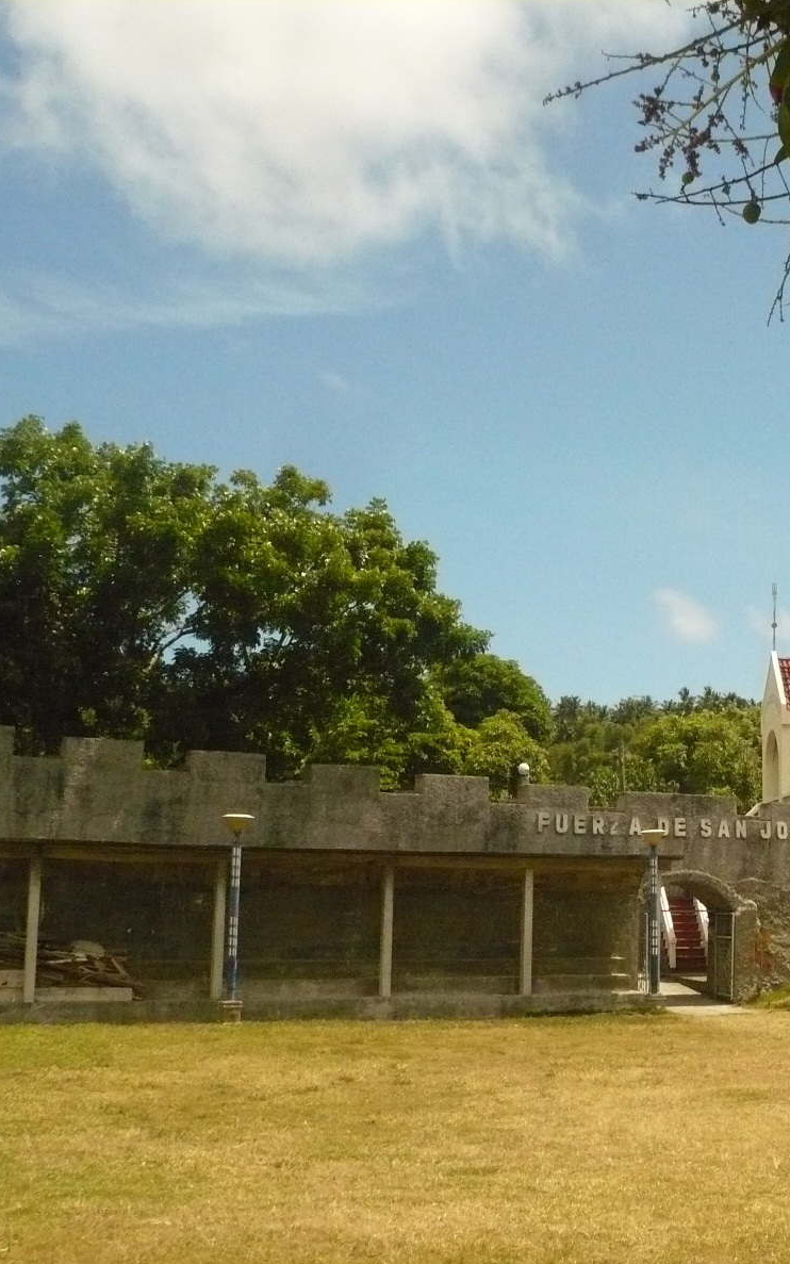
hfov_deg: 25.2
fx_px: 1722
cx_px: 687
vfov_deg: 40.3
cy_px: 637
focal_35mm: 50
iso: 400
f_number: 8
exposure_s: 1/1300
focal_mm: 5.8
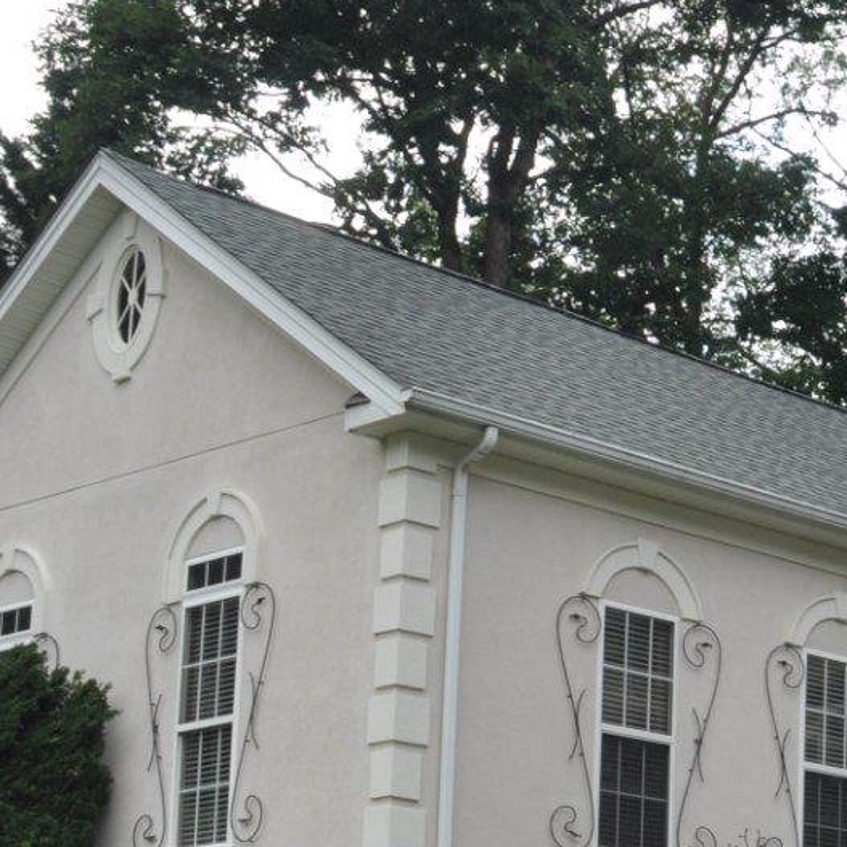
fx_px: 2464
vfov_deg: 19.1
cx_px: 1466
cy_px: 799
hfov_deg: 16.7
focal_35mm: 89
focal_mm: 18
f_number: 9.5
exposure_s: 1/200
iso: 200
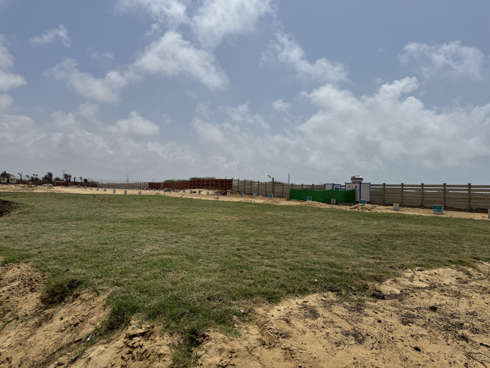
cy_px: 184
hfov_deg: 71.6
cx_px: 245
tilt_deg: +0.9
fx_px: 340
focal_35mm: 24
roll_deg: -2.0
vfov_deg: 56.8
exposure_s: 1/12346
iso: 64
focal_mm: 6.76
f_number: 1.78
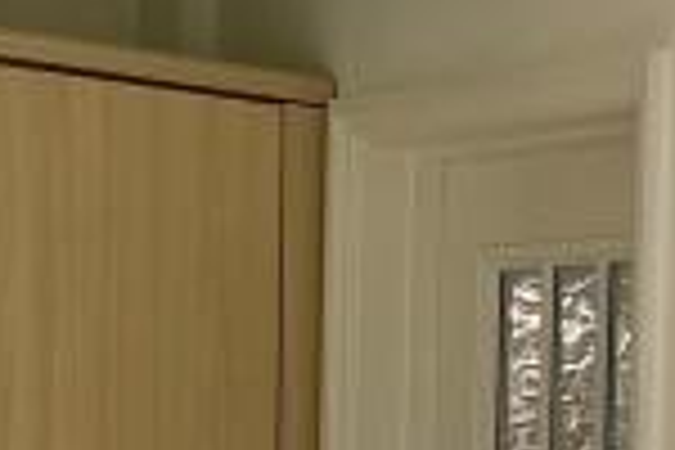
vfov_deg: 7.1
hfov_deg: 10.3
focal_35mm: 184
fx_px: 3450
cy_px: 963
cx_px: 1341
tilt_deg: -5.7
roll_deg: -3.6
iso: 40
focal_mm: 5.7
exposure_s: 1/228
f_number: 1.5
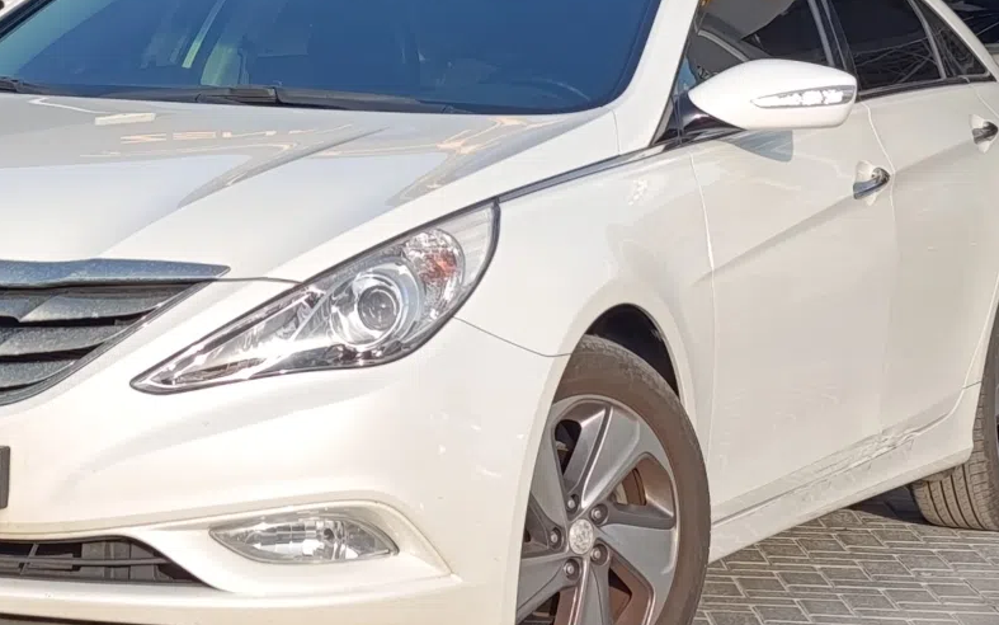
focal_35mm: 127
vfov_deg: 10.2
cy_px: -34
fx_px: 3458
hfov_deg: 16.4
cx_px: 303
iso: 50
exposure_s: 1/325
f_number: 1.65
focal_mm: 6.11
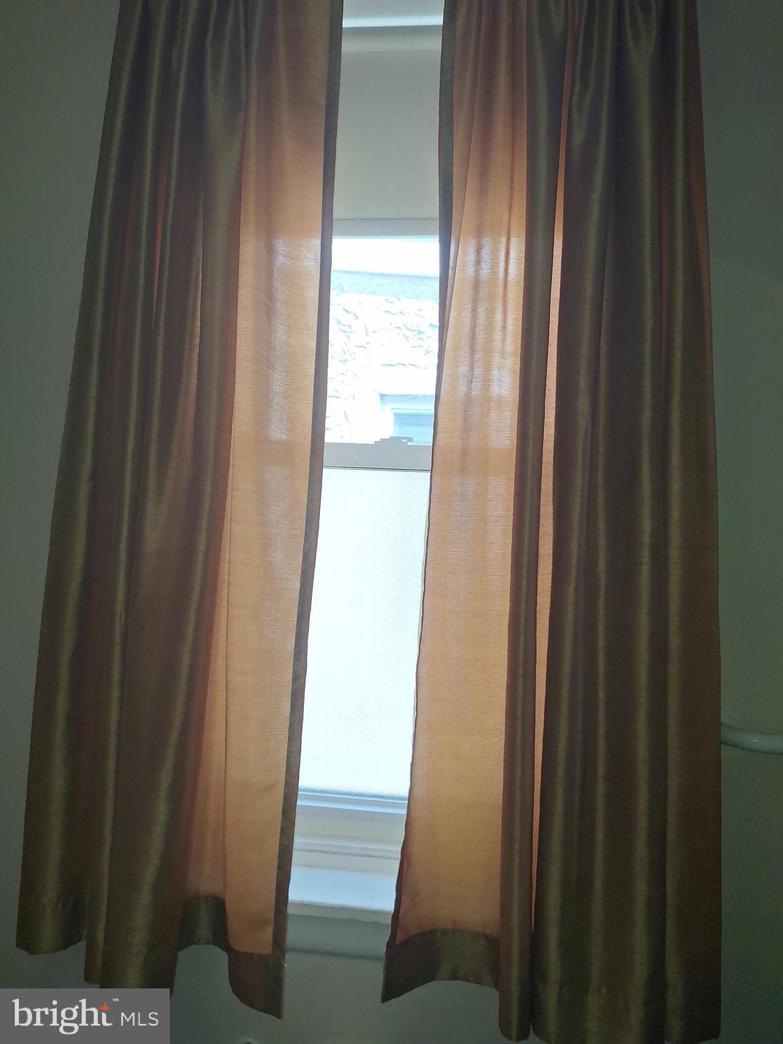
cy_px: 522
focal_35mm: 23
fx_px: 694
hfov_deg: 58.9
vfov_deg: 73.9
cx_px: 392
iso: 40
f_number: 1.8
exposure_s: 1/246
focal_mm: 5.54
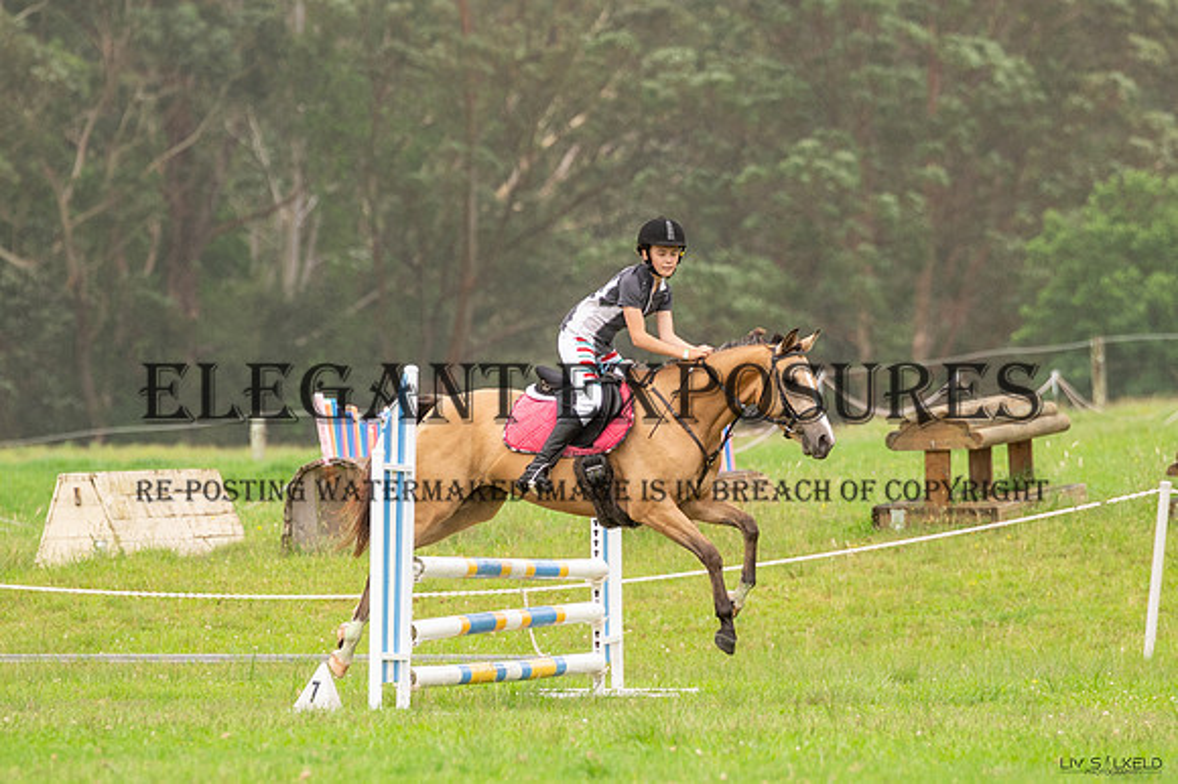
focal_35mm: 348
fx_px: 11380
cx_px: 593
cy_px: 403
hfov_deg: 5.9
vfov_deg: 3.9
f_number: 3.5
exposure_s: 1/1250
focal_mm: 200
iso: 500
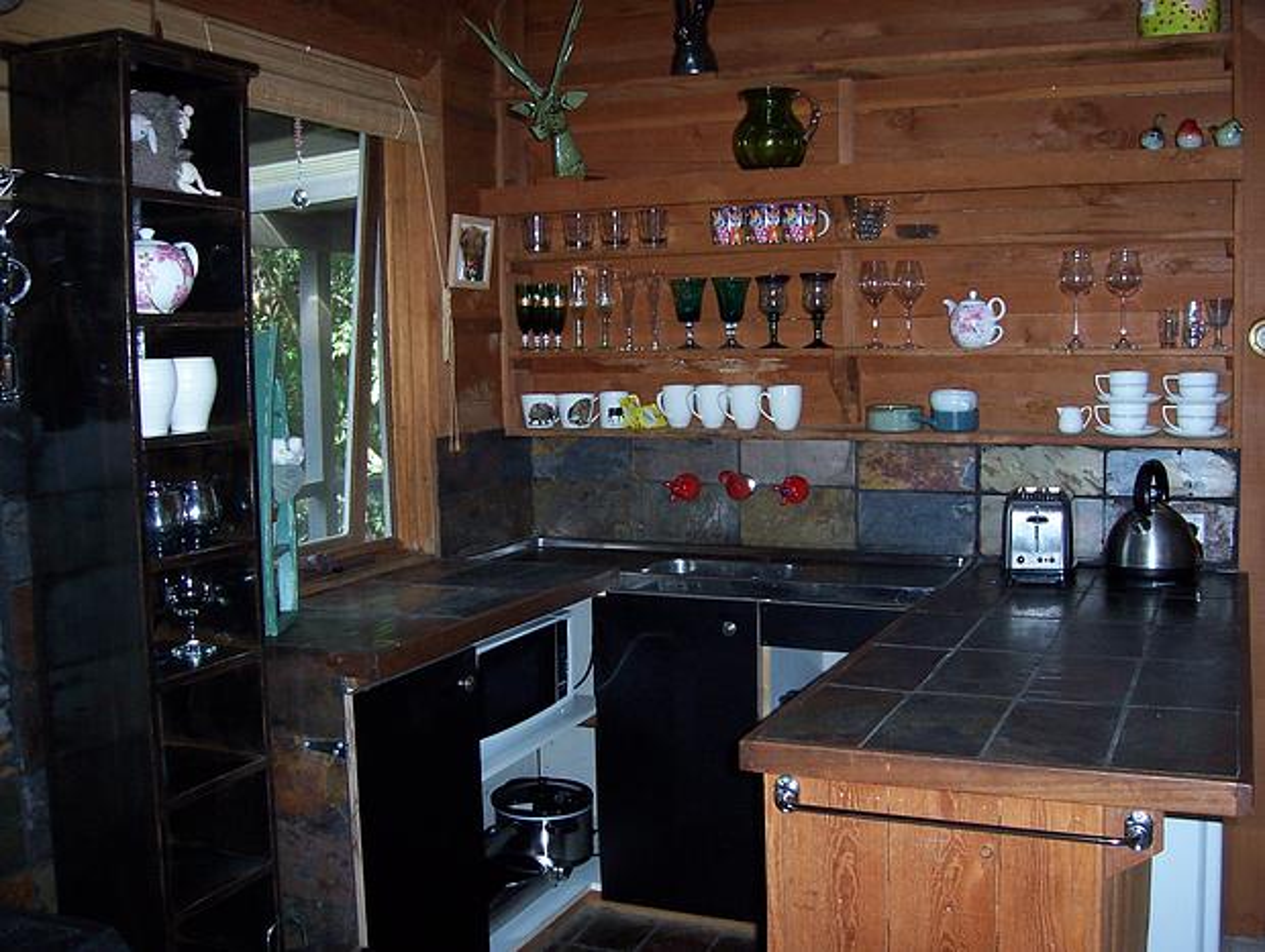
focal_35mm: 36
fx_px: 1318
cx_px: 632
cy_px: 476
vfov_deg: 39.8
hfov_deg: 51.3
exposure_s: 1/60
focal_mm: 6
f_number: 3
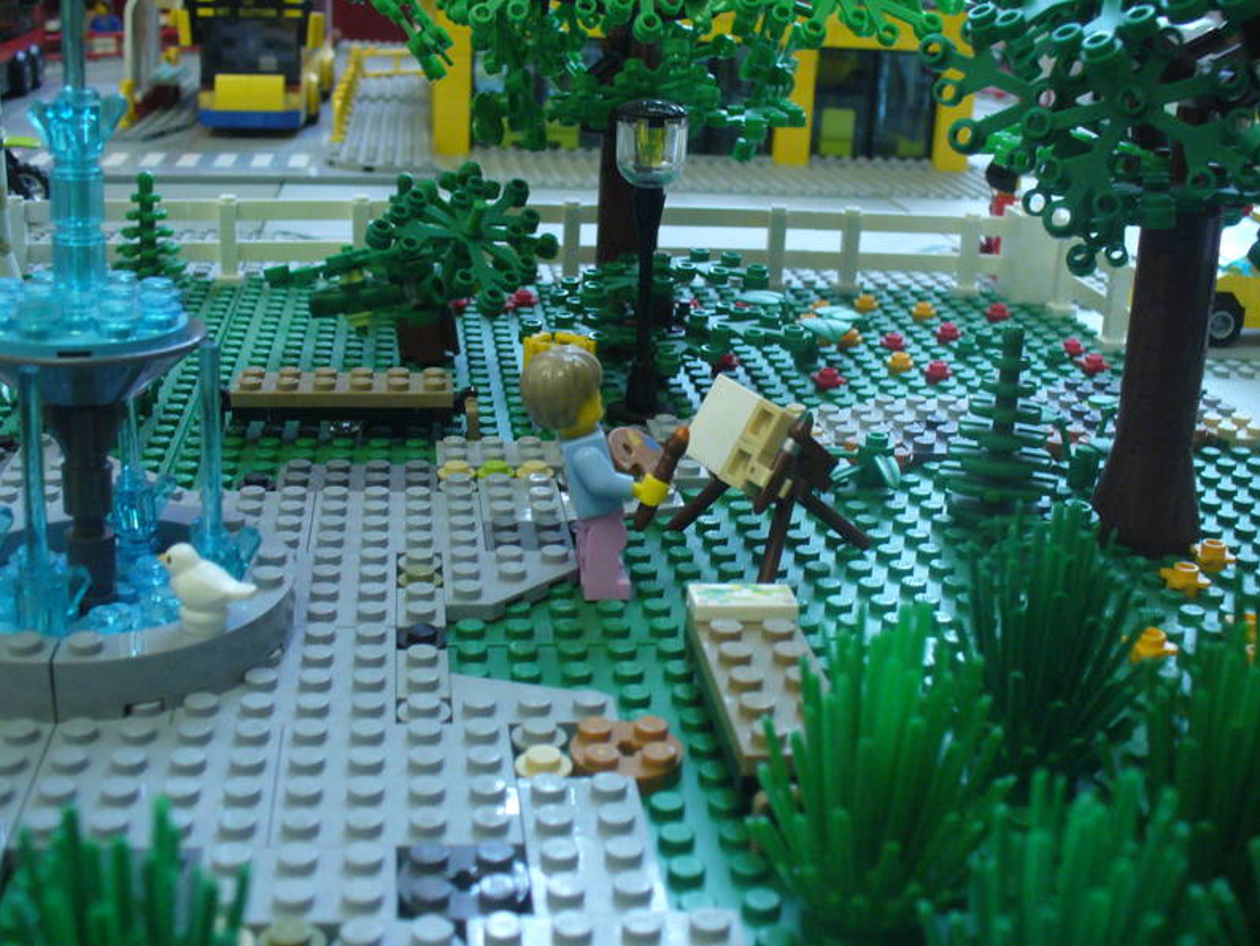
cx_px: 663
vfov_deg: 34.3
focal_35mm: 42
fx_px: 1529
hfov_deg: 44.8
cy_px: 435
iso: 200
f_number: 2.8
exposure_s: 1/10
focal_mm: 6.1
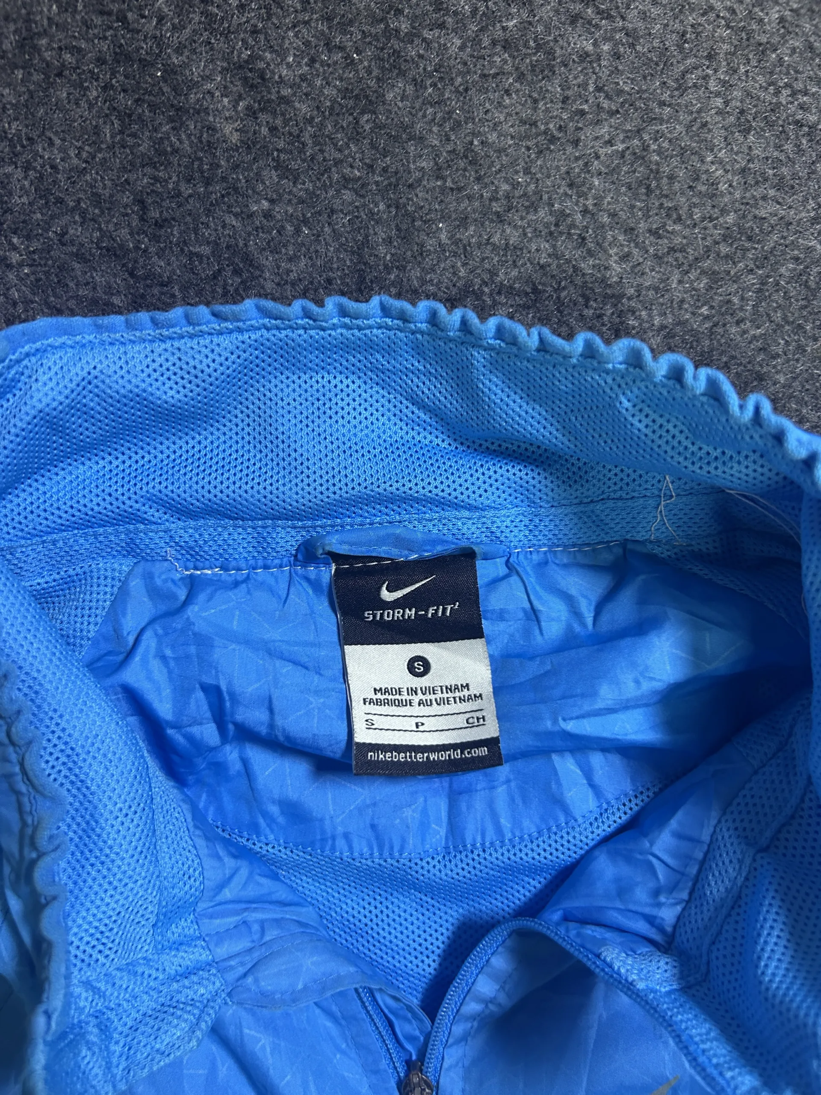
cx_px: 410
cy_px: 548
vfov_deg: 67.3
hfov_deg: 53.1
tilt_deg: -67.8
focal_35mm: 26
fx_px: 822
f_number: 1.5
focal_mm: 5.7
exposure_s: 1/50
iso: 250
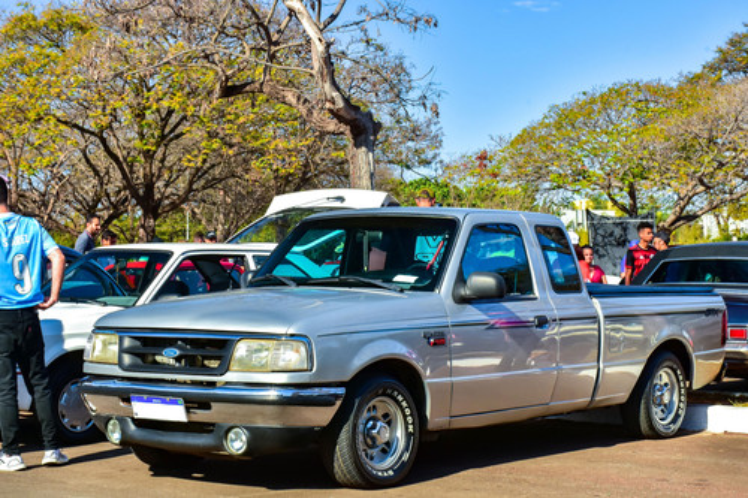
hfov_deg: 28.1
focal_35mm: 72
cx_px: 374
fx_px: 1495
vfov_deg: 18.9
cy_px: 249
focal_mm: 48
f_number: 13
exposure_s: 1/100
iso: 250
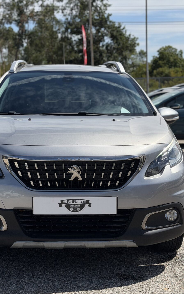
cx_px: 82
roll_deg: +2.1
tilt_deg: -6.4
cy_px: 147
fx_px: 546
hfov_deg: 19.1
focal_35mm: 68
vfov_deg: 30.2
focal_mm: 6.76
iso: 64
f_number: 1.78
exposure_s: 1/9901
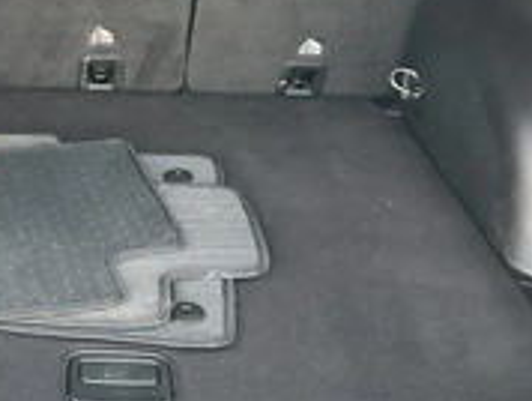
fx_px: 1000
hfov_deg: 28.9
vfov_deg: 22.3
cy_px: 72
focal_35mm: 65
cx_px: 81
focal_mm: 3
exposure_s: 1/51
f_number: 1.8
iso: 320
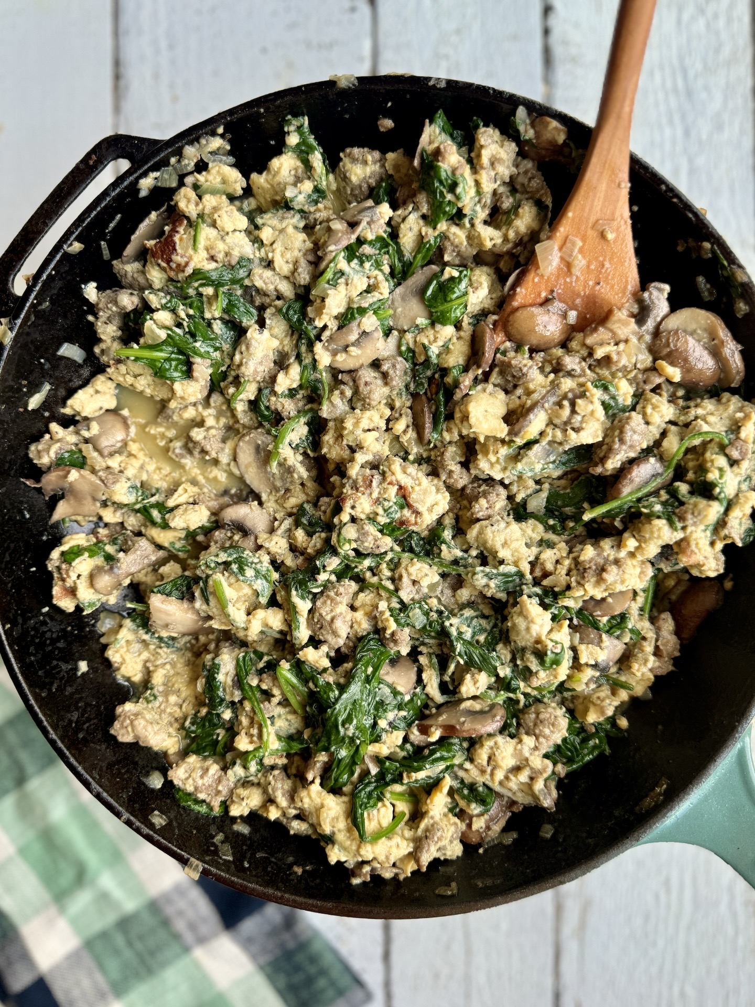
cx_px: 378
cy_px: 504
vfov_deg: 71.6
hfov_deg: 56.8
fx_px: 698
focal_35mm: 24
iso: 64
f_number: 1.78
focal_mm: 6.76
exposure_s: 1/174
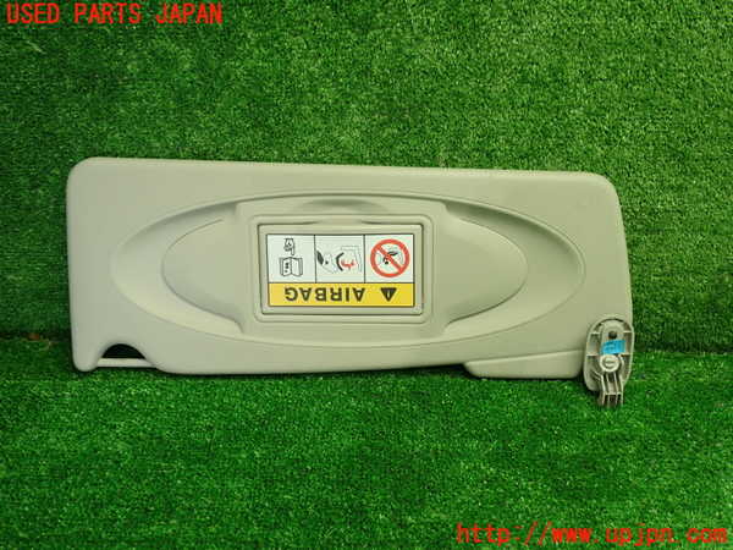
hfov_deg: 60.0
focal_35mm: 30
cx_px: 366
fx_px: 635
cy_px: 275
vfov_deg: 46.8
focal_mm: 5.4
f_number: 2.3
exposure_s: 1/50
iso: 200
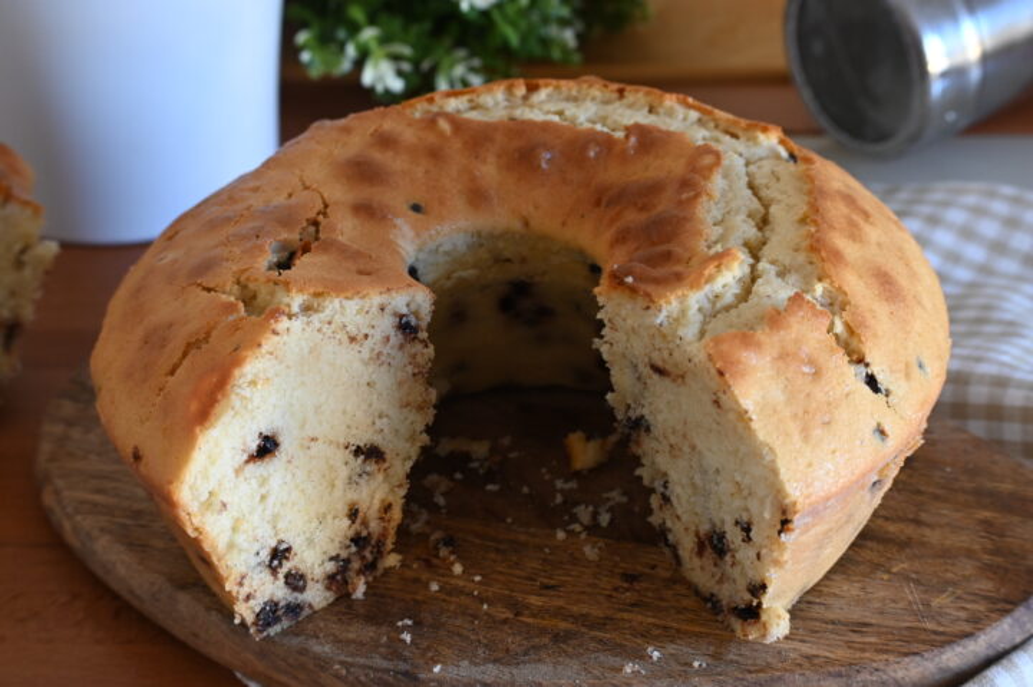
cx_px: 516
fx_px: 2667
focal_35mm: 93
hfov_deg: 21.9
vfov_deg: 14.7
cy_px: 344
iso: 640
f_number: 7.1
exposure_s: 1/20
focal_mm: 62
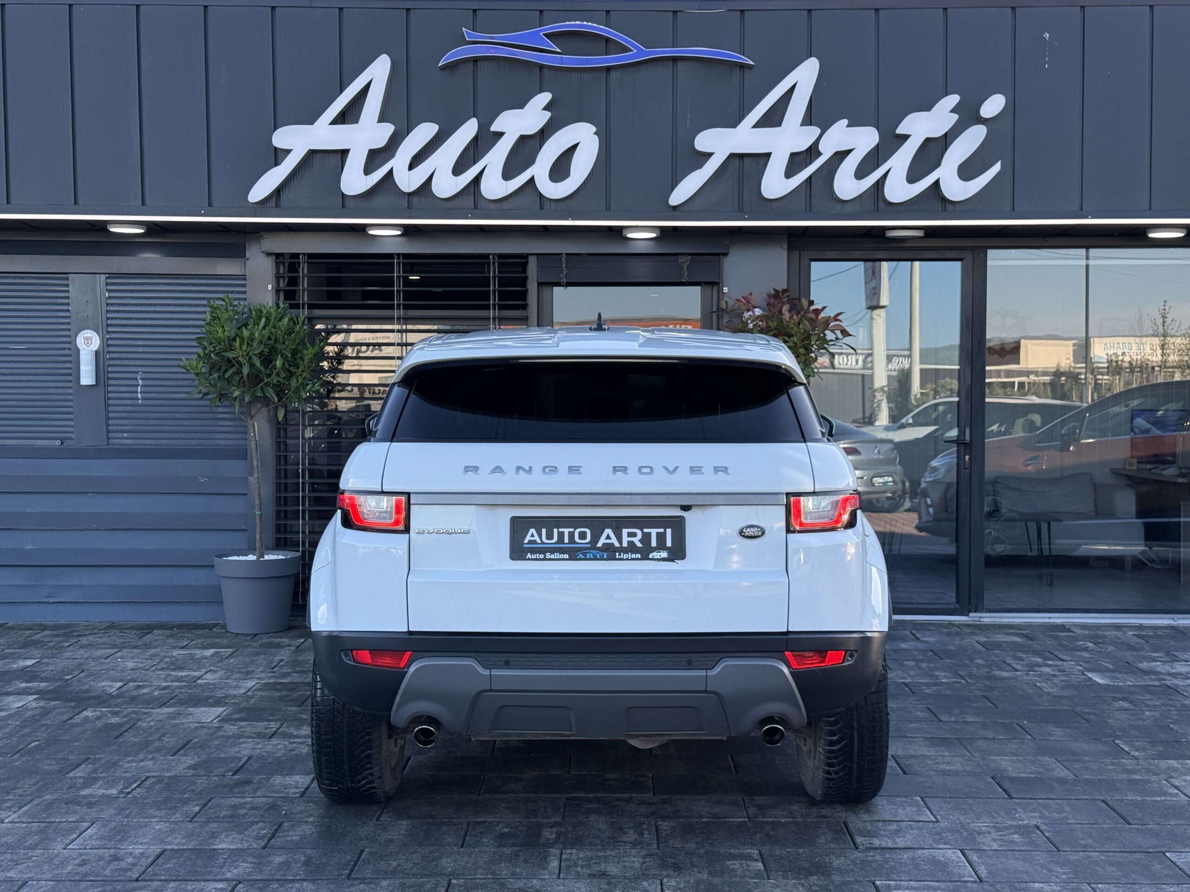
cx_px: 595
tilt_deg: -1.1
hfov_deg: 39.7
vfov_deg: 30.3
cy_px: 446
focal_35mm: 48
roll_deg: +0.5
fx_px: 1650
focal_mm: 6.76
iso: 80
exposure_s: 1/906
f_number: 1.78
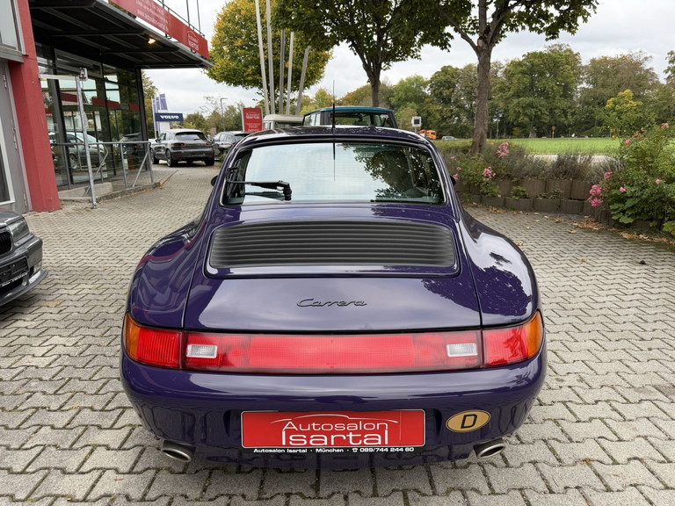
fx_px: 468
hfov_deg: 71.6
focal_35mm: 24
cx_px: 338
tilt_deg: -14.0
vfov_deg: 56.8
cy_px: 253
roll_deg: +1.7
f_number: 1.78
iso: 80
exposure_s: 1/350
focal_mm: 6.76
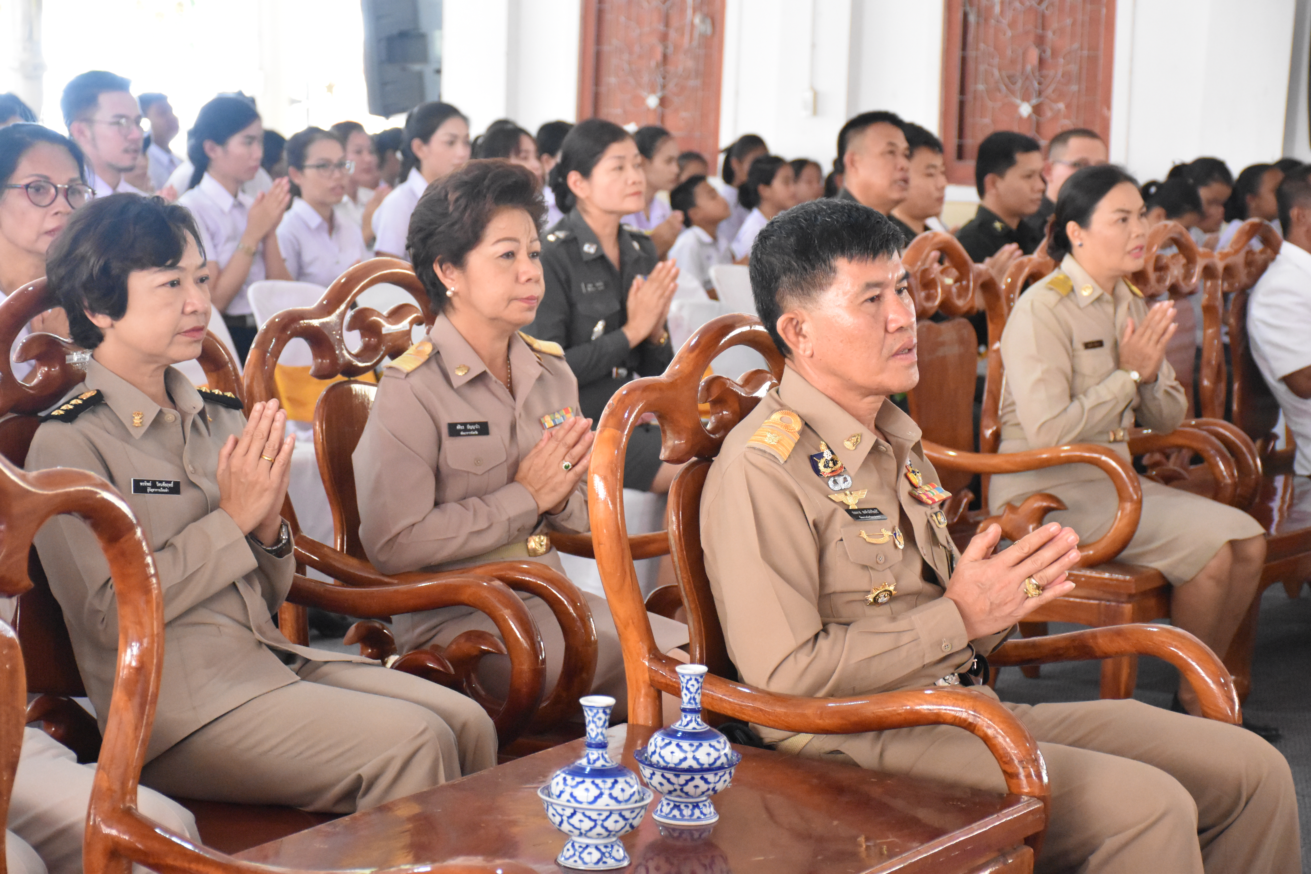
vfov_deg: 15.2
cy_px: 437
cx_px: 656
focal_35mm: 90
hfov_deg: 22.6
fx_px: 3277
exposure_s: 1/125
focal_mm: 60
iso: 6400
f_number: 5
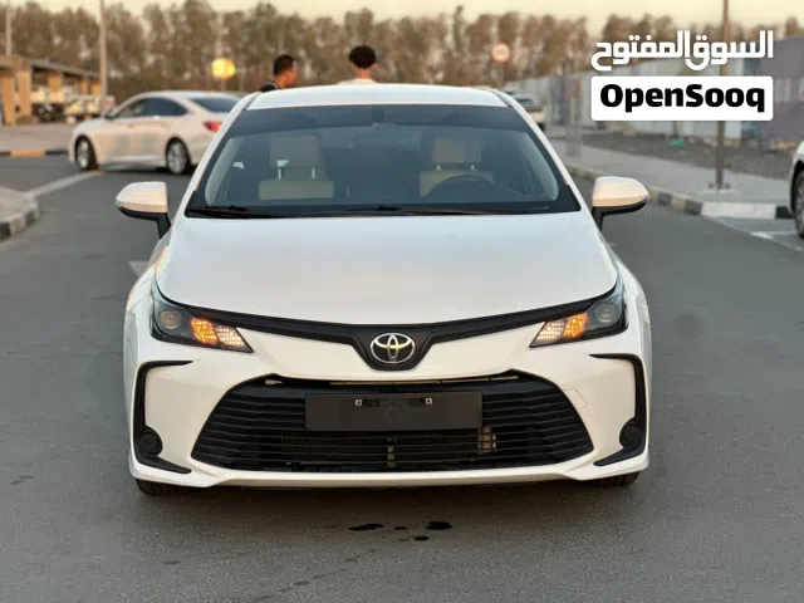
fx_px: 1788
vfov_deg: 19.1
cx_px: 402
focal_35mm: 77
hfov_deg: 25.3
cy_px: 302
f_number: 2.8
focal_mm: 9
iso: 50
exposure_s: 1/121
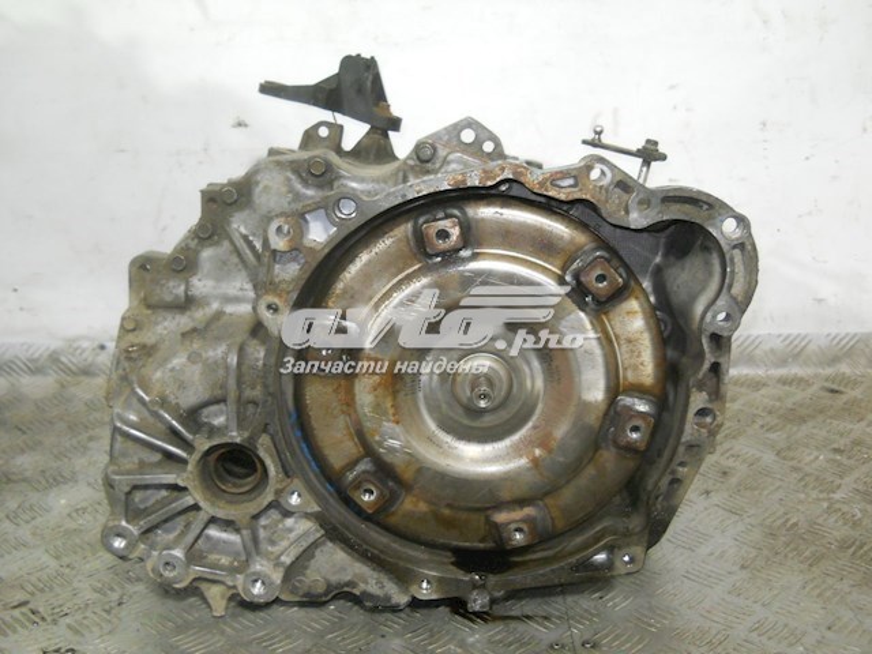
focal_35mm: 41
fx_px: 1033
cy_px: 327
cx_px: 436
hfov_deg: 45.8
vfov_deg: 35.1
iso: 320
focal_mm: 6.72
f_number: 3.1
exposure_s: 1/30
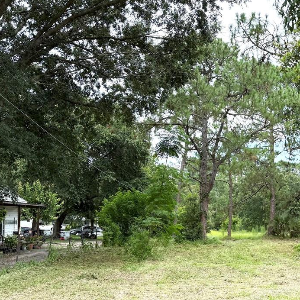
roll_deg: +0.3
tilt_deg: +1.2
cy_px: 208
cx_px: 273
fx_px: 480
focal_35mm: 49
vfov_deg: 34.3
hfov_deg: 32.8
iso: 100
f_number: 1.78
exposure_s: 1/1727
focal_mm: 6.76
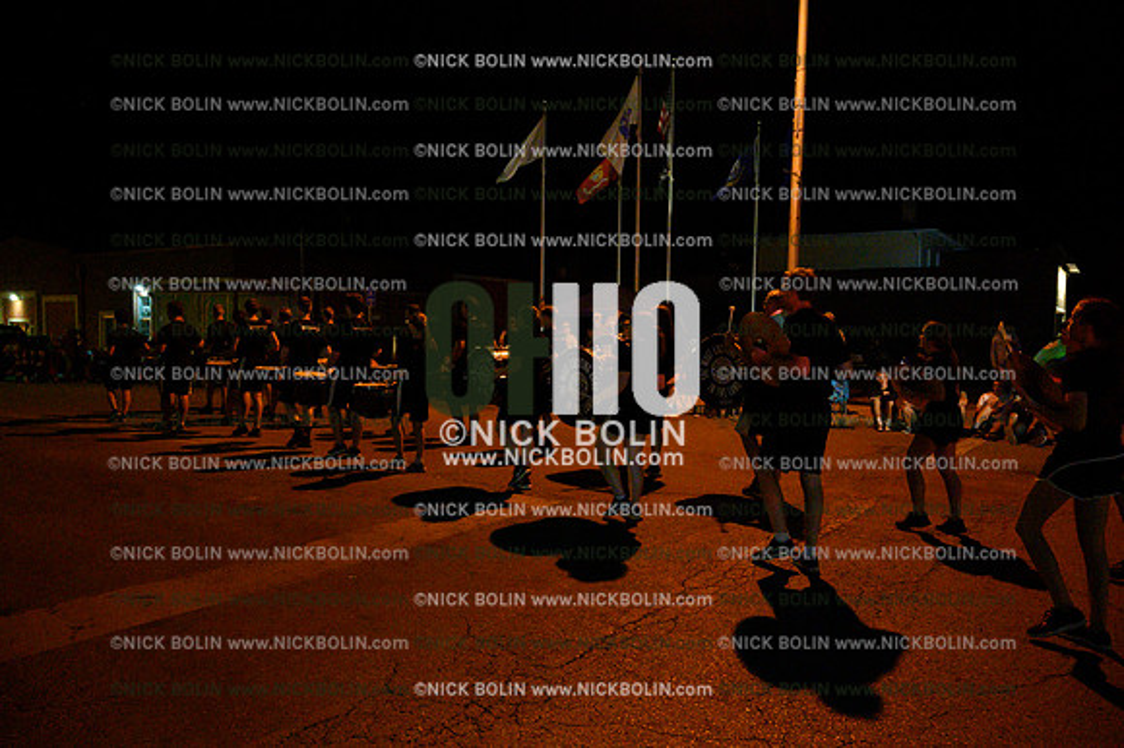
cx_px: 562
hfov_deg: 68.4
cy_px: 374
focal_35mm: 26
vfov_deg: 48.7
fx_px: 827
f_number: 4
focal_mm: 26.5
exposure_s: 1/400
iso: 32000
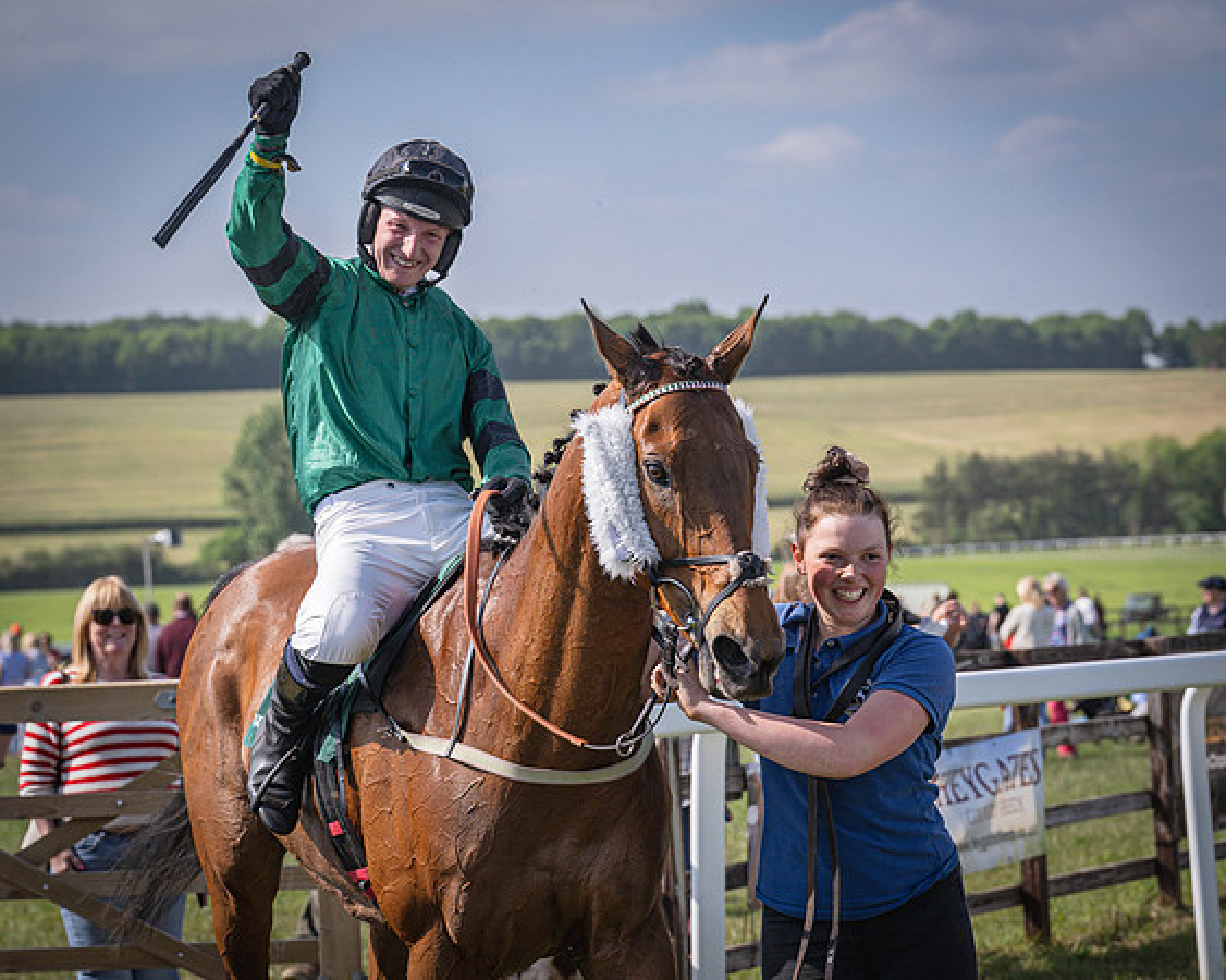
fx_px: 4340
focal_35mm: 120
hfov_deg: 16.1
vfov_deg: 12.9
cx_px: 627
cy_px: 490
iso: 200
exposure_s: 1/1600
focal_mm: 70
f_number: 4
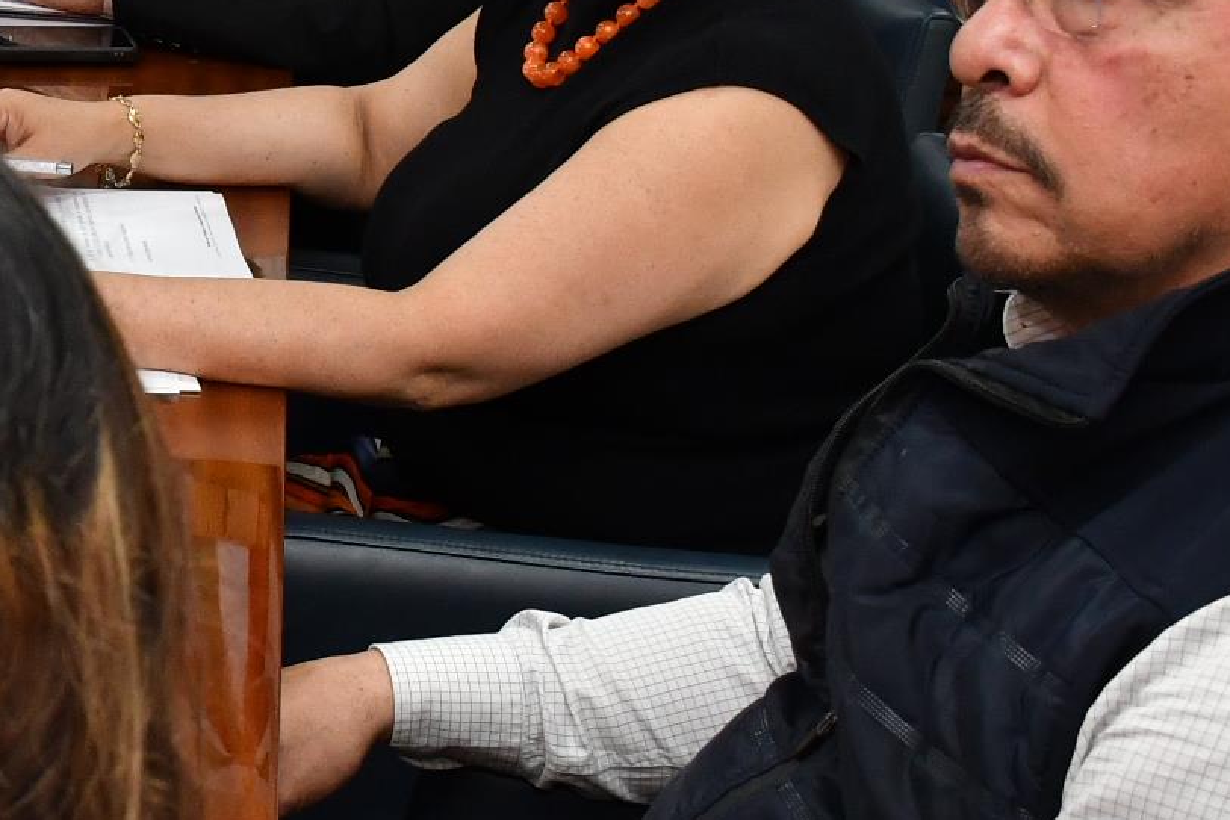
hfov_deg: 17.3
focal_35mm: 113
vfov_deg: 12.0
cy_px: -44
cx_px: -254
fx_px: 3861
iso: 1000
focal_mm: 22
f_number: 5.6
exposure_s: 1/100
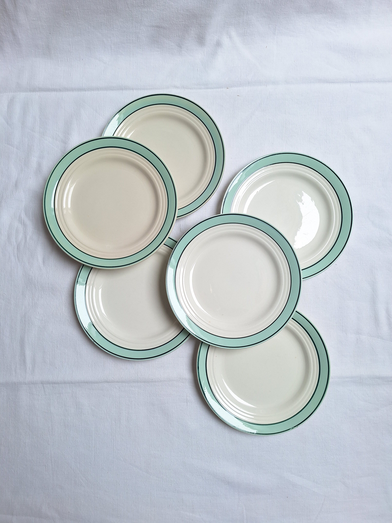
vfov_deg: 73.9
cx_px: 196
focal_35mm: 23
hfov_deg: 58.9
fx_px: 347
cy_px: 262
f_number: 1.8
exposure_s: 1/109
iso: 40
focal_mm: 5.54
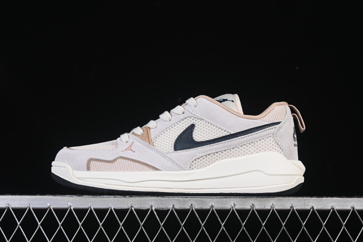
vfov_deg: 18.2
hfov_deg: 27.0
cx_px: 182
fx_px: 756
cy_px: 121
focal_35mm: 75
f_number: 8
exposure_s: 1/80
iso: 160
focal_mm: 50
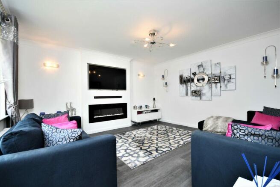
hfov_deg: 100.4
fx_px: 117
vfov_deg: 77.4
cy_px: 94
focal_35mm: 15
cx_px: 140
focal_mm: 10
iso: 280
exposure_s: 1/60
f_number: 4
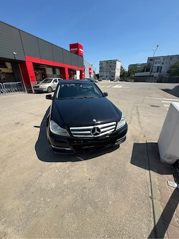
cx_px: 90
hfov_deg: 85.7
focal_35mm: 14
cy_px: 120
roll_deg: +1.5
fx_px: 97
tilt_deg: -23.0
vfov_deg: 102.1
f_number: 2.2
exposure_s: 1/1449
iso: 50
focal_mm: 2.22
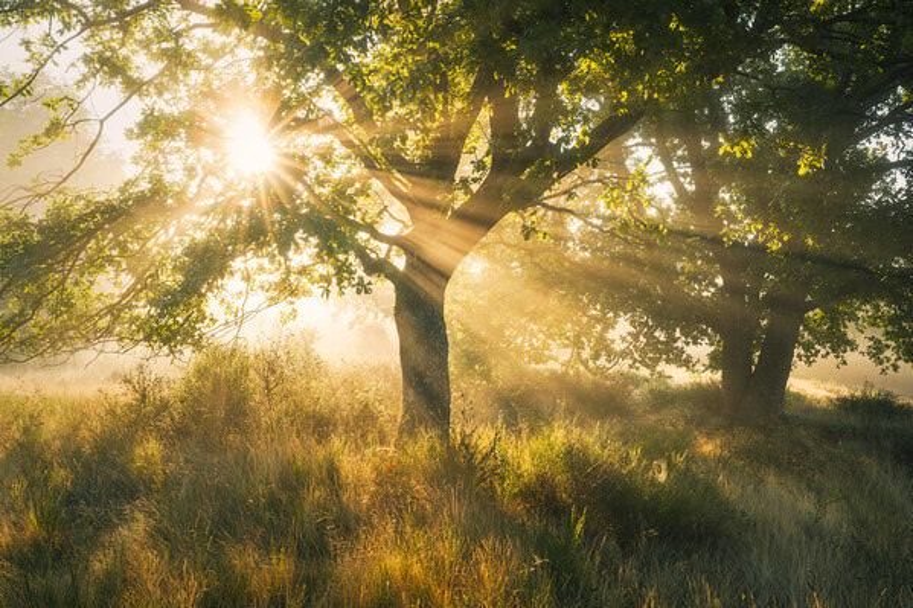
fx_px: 862
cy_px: 304
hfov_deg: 55.8
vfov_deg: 38.9
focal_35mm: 34
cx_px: 456
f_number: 16
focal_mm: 34
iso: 100
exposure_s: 1/6
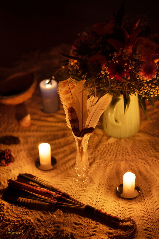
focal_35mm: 85
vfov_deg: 23.9
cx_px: 80
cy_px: 120
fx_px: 562
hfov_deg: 16.1
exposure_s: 1/100
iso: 1250
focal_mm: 85
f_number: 1.8
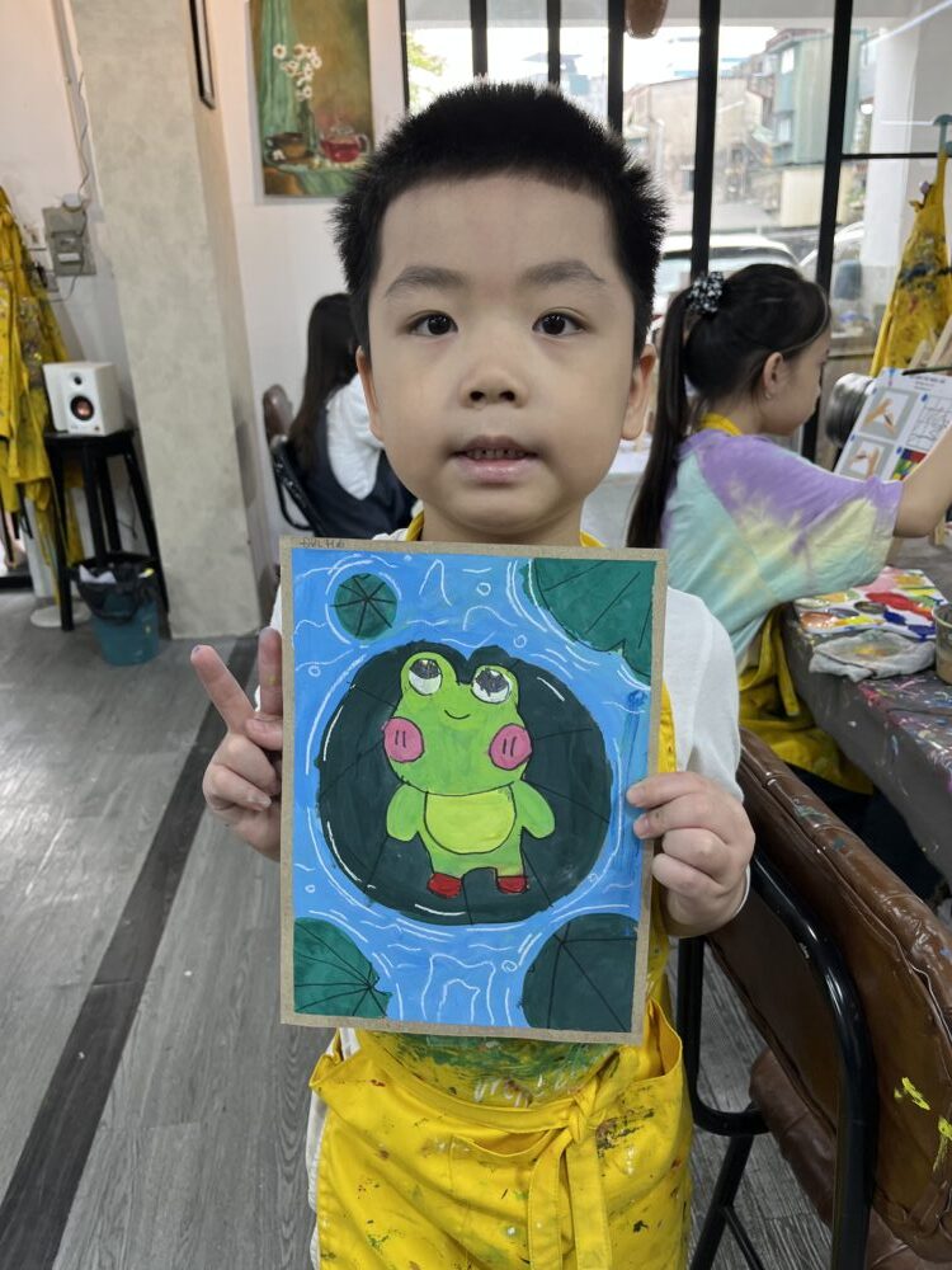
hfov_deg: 53.1
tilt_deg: -21.7
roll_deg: +2.5
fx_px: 953
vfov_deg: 67.3
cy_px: 635
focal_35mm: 26
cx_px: 476
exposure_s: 1/100
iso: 100
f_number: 1.6
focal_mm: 5.1
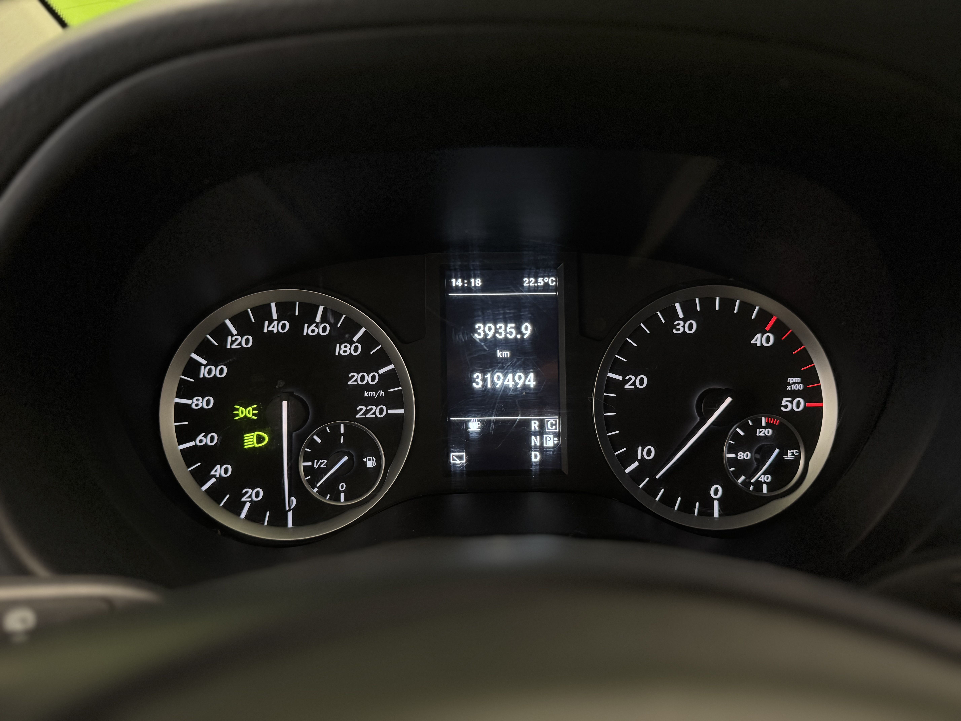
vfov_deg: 56.8
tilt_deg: -24.7
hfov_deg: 71.6
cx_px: 480
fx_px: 666
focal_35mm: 24
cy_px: 360
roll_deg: +0.2
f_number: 1.78
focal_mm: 6.76
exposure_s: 1/50
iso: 400
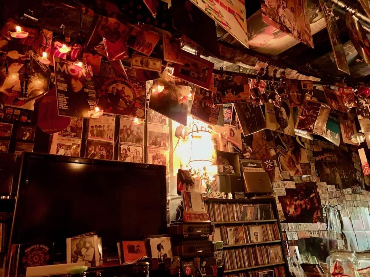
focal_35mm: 26
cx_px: 185
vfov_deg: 53.1
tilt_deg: +19.5
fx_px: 278
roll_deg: +2.7
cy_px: 138
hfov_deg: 67.3
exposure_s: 1/4
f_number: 1.8
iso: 800
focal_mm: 4.25
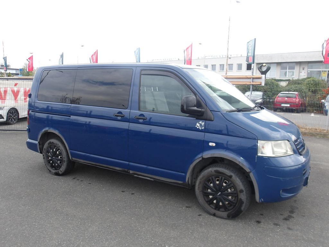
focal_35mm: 27
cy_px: 124
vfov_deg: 51.4
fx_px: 257
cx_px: 164
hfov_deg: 65.3
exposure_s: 1/428
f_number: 3
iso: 100
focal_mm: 4.9
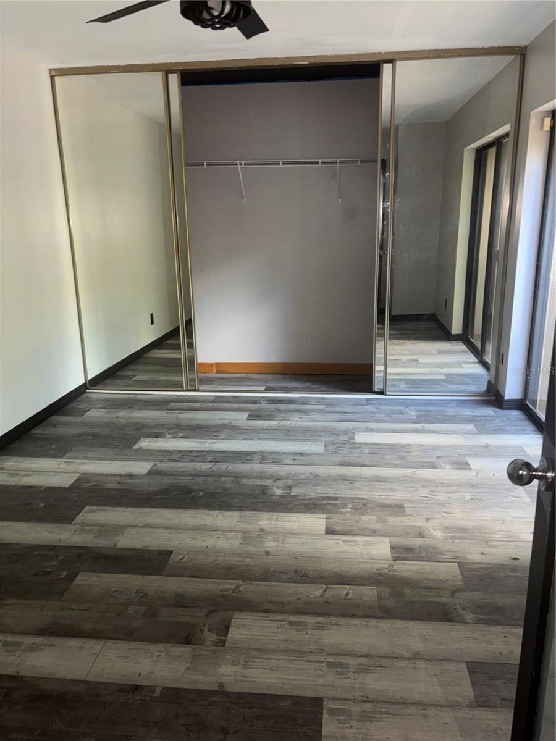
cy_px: 370
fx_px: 557
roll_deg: +0.7
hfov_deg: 53.1
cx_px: 278
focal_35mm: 26
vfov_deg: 67.3
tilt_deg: -15.4
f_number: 1.6
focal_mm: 5.96
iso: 64
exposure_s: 1/13
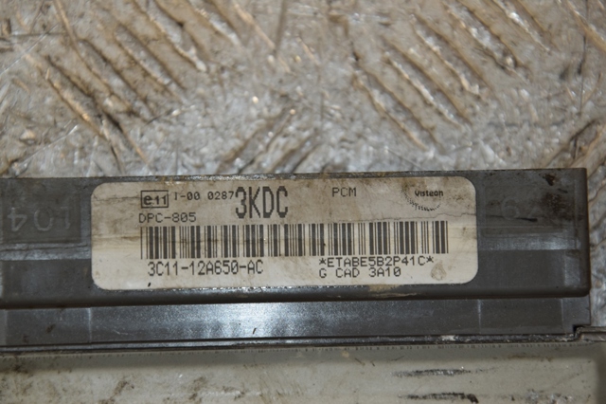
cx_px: 303
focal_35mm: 158
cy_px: 202
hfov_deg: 13.0
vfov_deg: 8.7
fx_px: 2650
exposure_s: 1/200
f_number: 9
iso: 800
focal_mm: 105
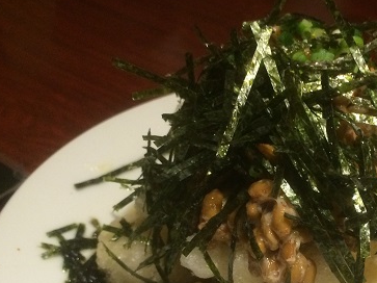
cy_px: 228
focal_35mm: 56
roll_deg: +0.7
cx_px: 267
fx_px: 610
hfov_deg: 33.9
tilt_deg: -41.6
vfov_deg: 25.6
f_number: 2.2
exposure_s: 1/30
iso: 250
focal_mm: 4.15
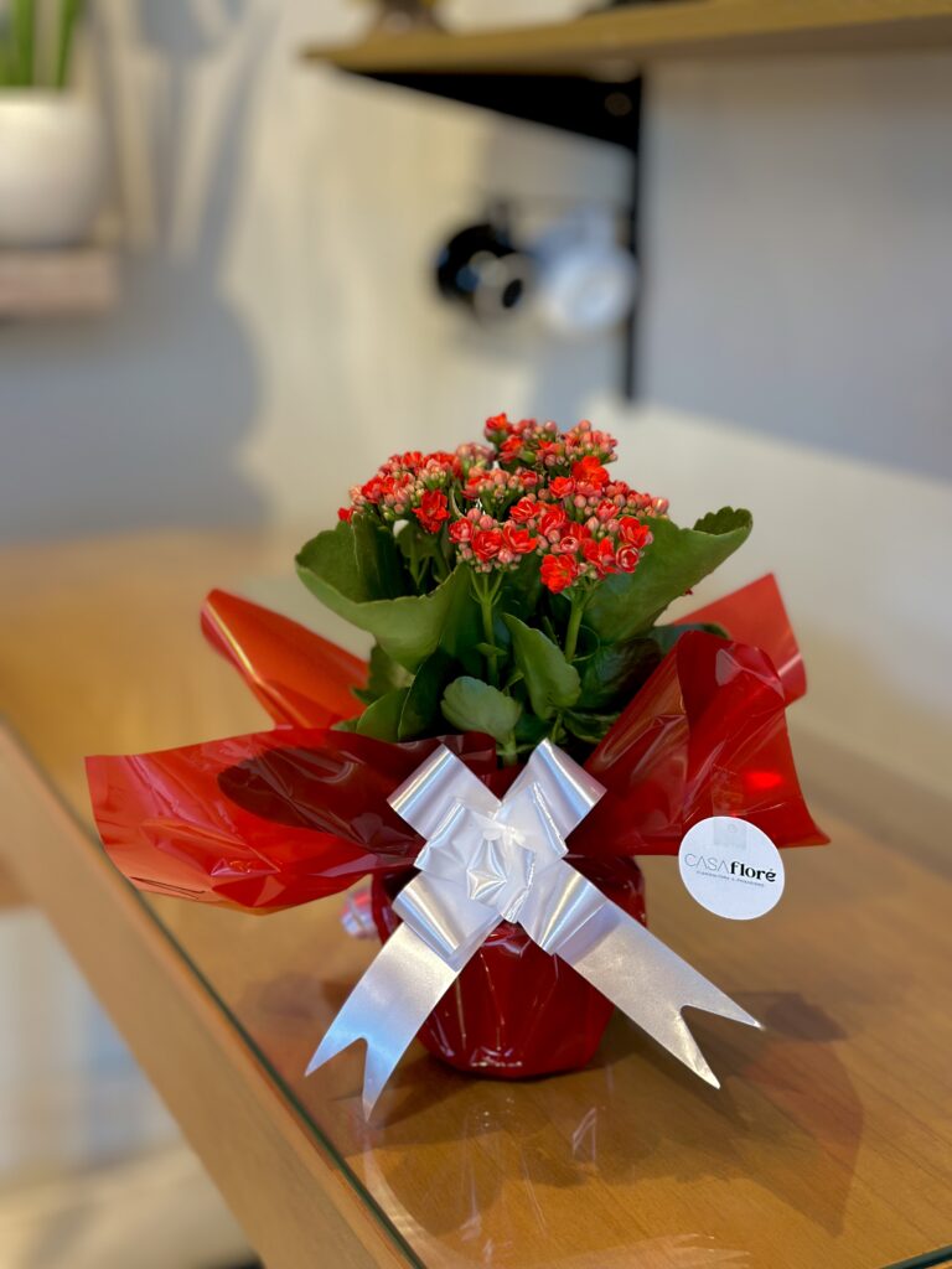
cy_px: 634
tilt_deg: -15.7
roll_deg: -1.2
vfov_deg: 39.7
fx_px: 1760
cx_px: 476
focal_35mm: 48
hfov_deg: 30.3
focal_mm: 6.86
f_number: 1.78
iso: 160
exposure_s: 1/60
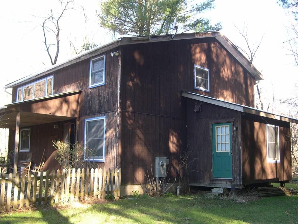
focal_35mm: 38
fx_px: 327
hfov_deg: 49.0
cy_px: 112
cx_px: 149
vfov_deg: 37.7
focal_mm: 8
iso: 100
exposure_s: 1/48.6
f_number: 2.8
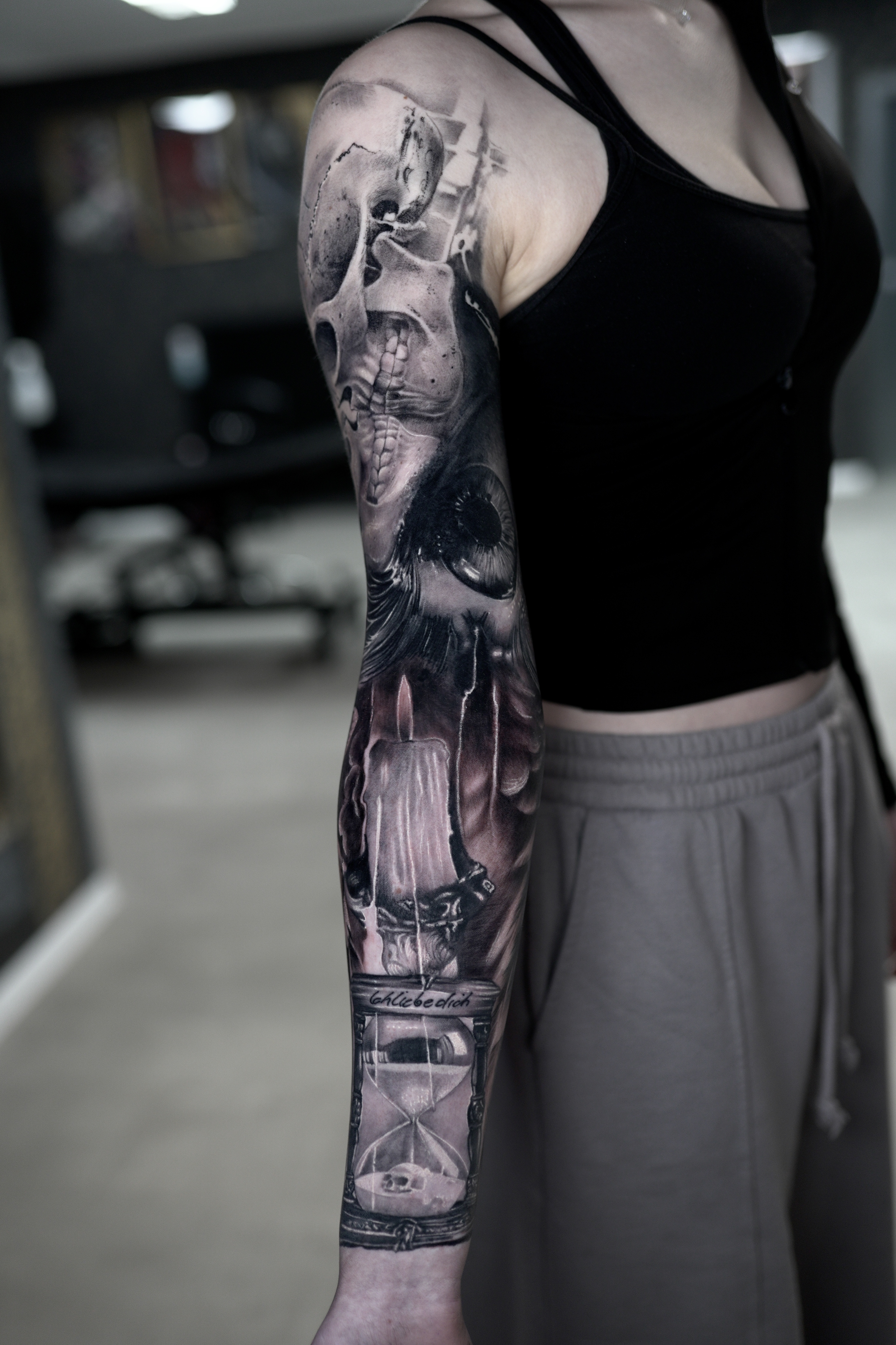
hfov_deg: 37.9
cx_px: 448
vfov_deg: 54.4
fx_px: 1307
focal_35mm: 35
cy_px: 672
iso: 500
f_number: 2
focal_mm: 35
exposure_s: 1/80
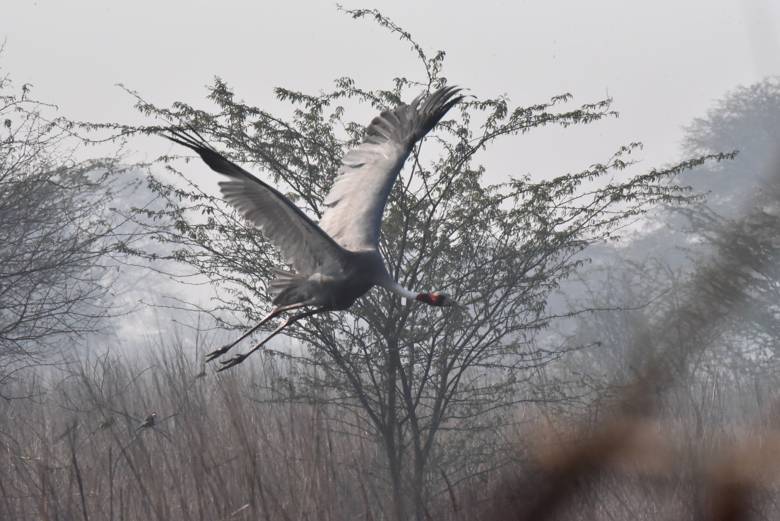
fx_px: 10837
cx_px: 390
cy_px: 260
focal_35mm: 500
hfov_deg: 4.1
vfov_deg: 2.8
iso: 12800
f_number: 25
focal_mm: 500
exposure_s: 1/4000
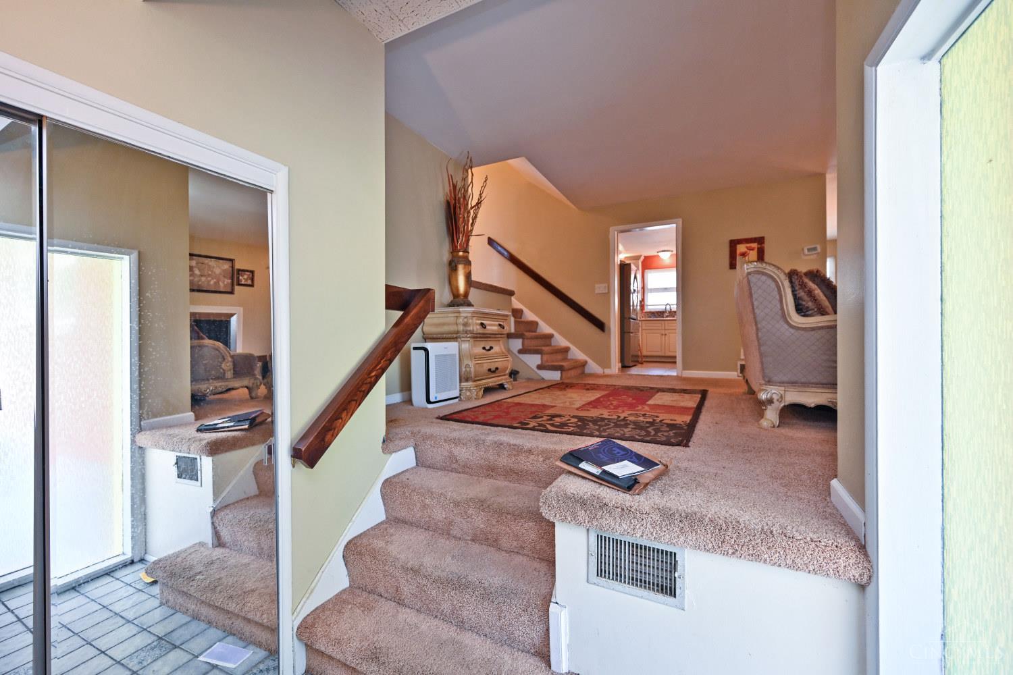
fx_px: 394
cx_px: 506
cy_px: 338
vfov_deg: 81.2
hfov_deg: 104.3
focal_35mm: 14
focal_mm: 14
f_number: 4
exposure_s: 1/60
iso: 360
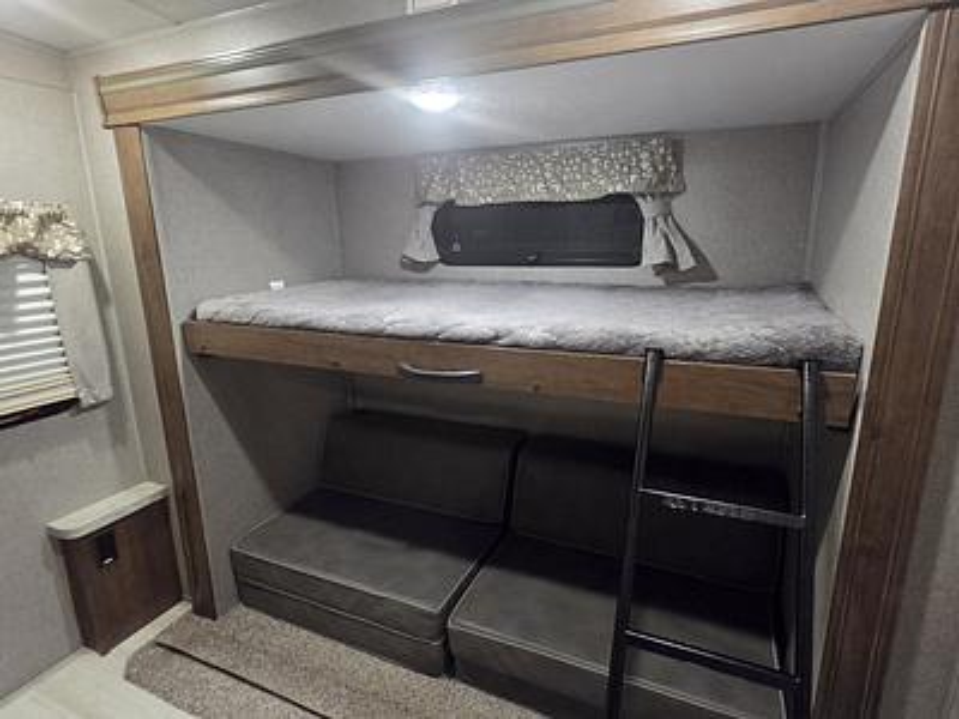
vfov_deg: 89.9
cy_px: 360
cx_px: 480
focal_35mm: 13
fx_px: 360
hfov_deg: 106.2
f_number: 2.2
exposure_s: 1/60.2
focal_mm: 2.2
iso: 1000
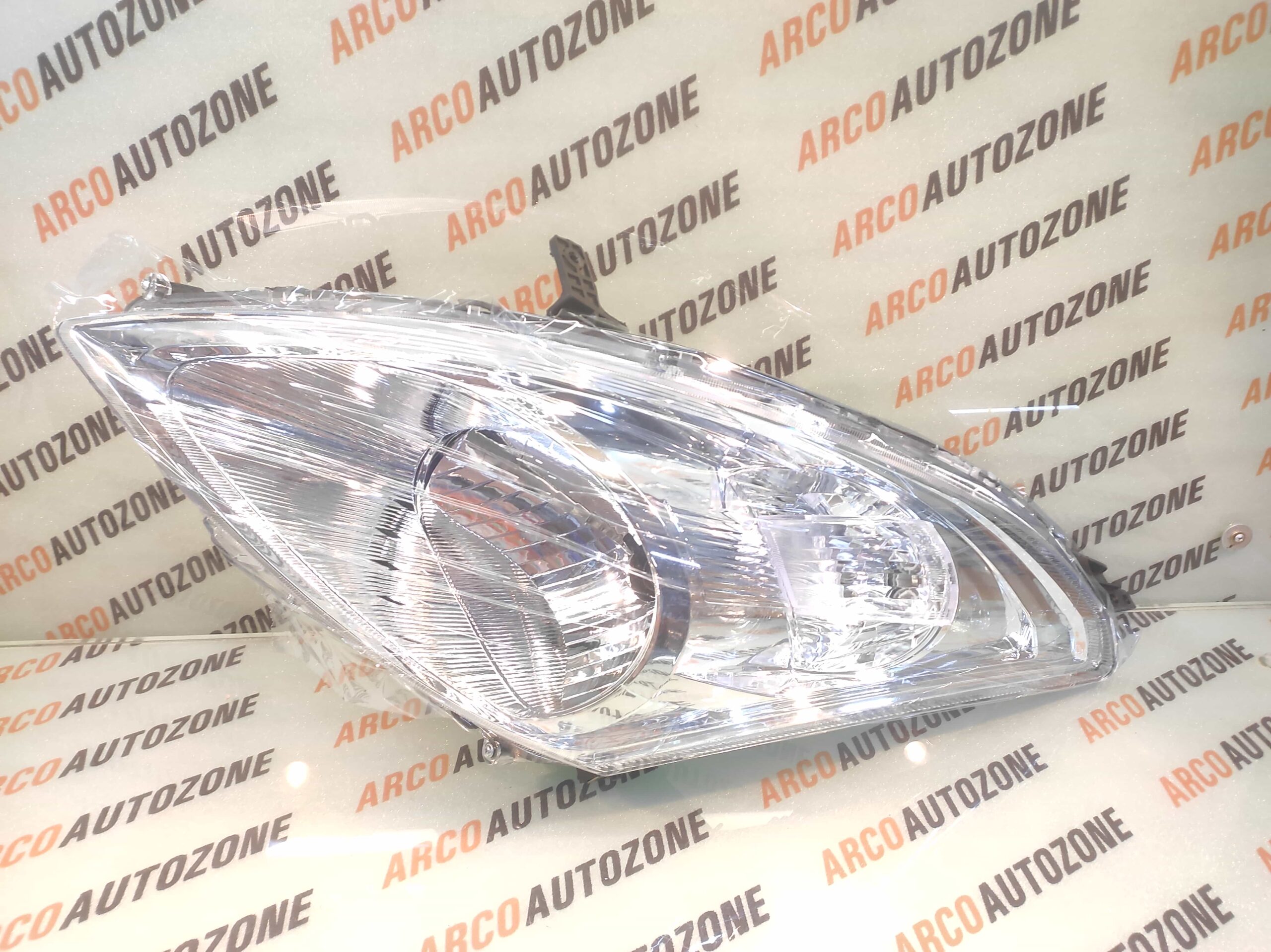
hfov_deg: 91.1
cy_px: 476
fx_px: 624
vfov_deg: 74.7
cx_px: 636
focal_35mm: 17
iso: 368
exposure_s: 1/33
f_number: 1.79
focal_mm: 4.74
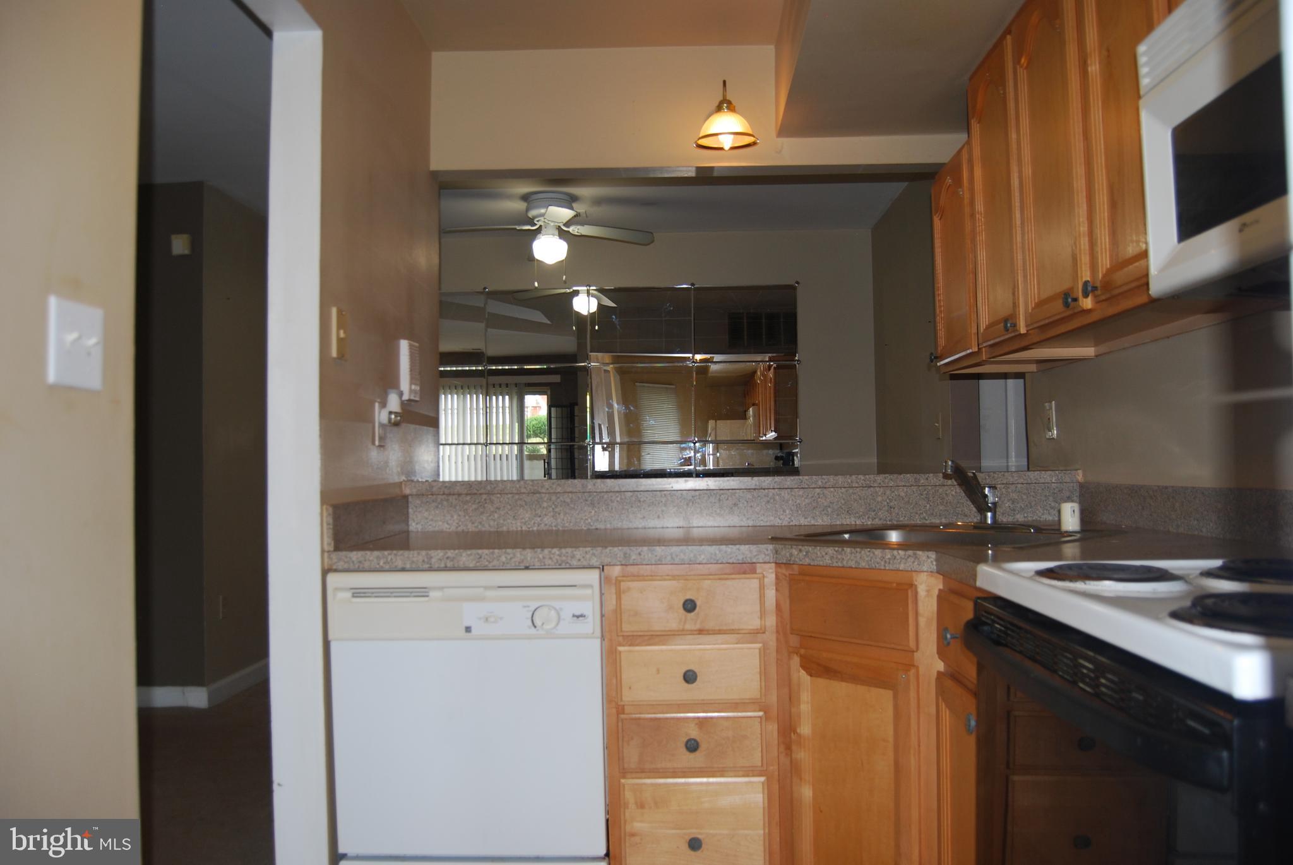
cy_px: 432
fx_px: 971
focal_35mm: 27
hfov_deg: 67.3
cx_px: 646
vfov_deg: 48.0
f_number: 3.5
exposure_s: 1/60
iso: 200
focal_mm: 18
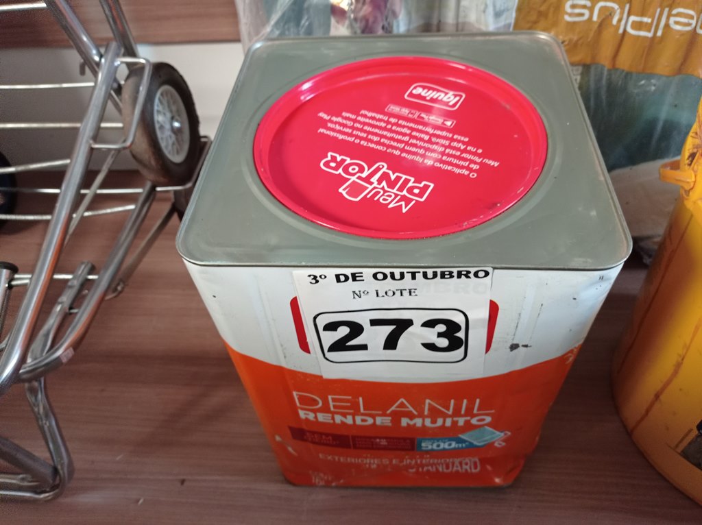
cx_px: 351
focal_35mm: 28
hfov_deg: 63.5
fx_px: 567
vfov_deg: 49.7
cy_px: 262
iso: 588
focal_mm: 4.7
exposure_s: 1/24
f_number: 1.79
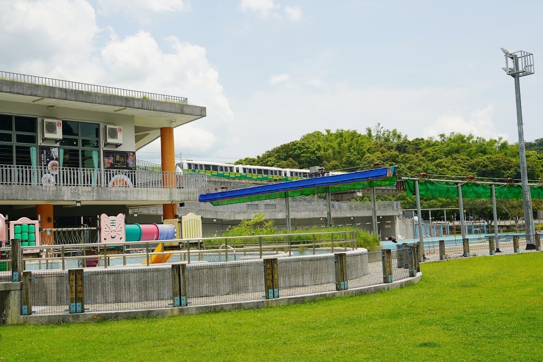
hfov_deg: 44.5
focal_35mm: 44
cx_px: 272
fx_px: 664
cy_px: 181
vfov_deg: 30.5
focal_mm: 44
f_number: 8
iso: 100
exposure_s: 1/125
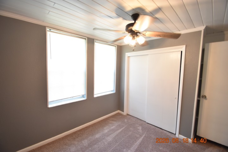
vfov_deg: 77.3
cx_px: 114
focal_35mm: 15
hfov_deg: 100.4
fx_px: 95
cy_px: 76
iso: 800
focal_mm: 10
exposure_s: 1/60
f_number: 4
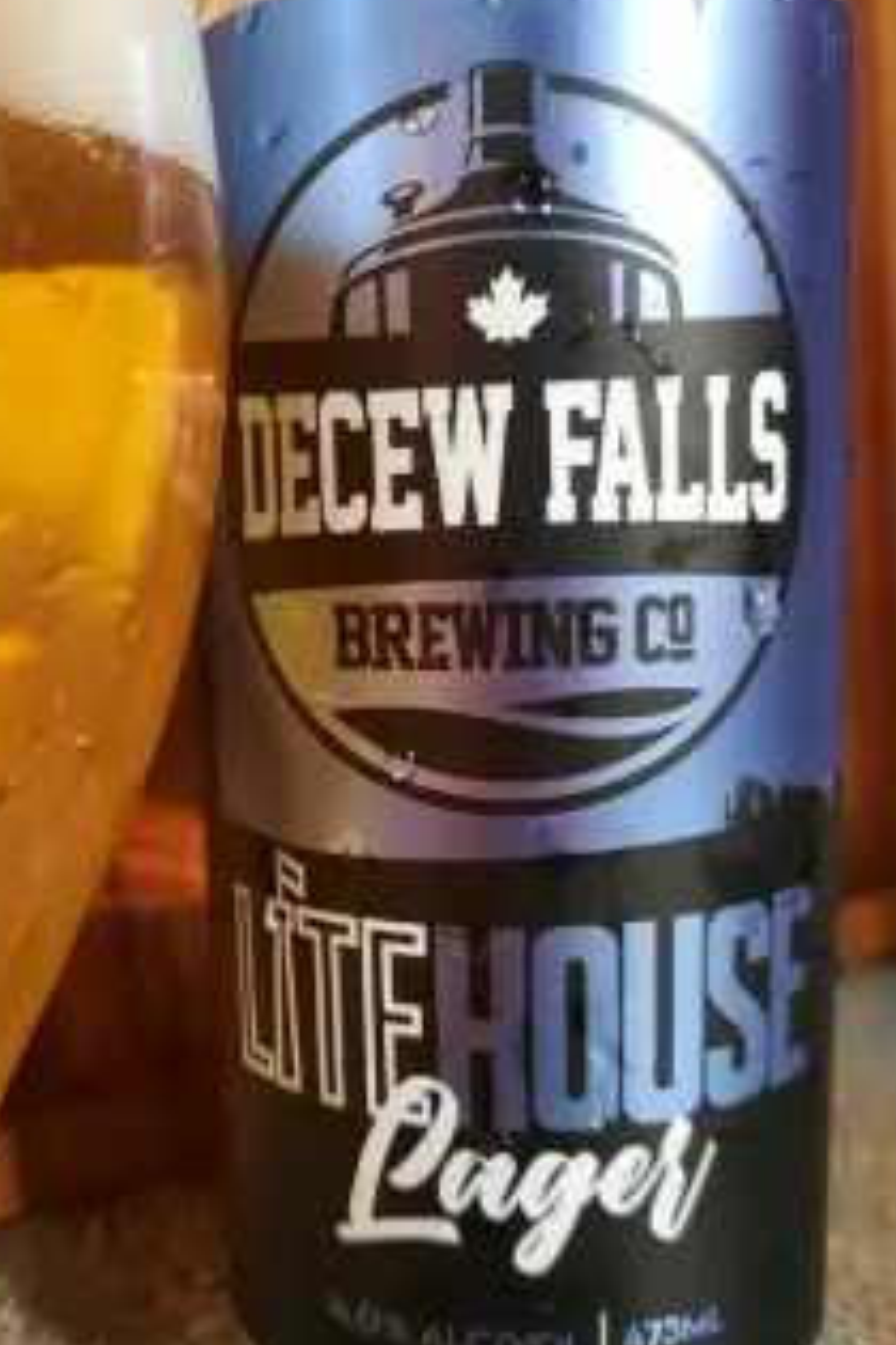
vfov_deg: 57.2
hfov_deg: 39.5
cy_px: 717
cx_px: 307
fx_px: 1232
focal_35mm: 33
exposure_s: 1/24
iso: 320
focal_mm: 4.6
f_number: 2
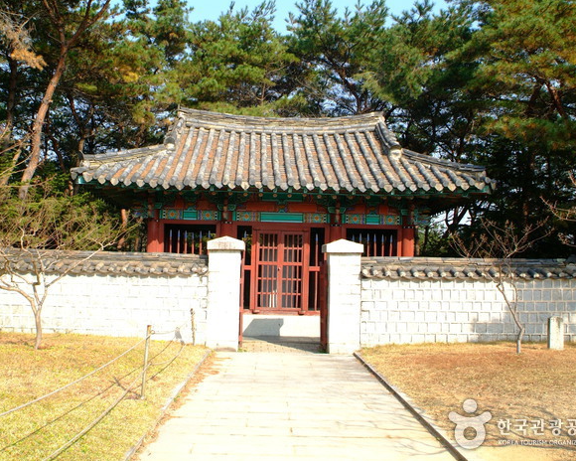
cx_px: 265
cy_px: 230
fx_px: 580
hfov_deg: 52.8
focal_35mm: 34
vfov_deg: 43.4
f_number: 8
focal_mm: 20
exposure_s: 1/250
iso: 400
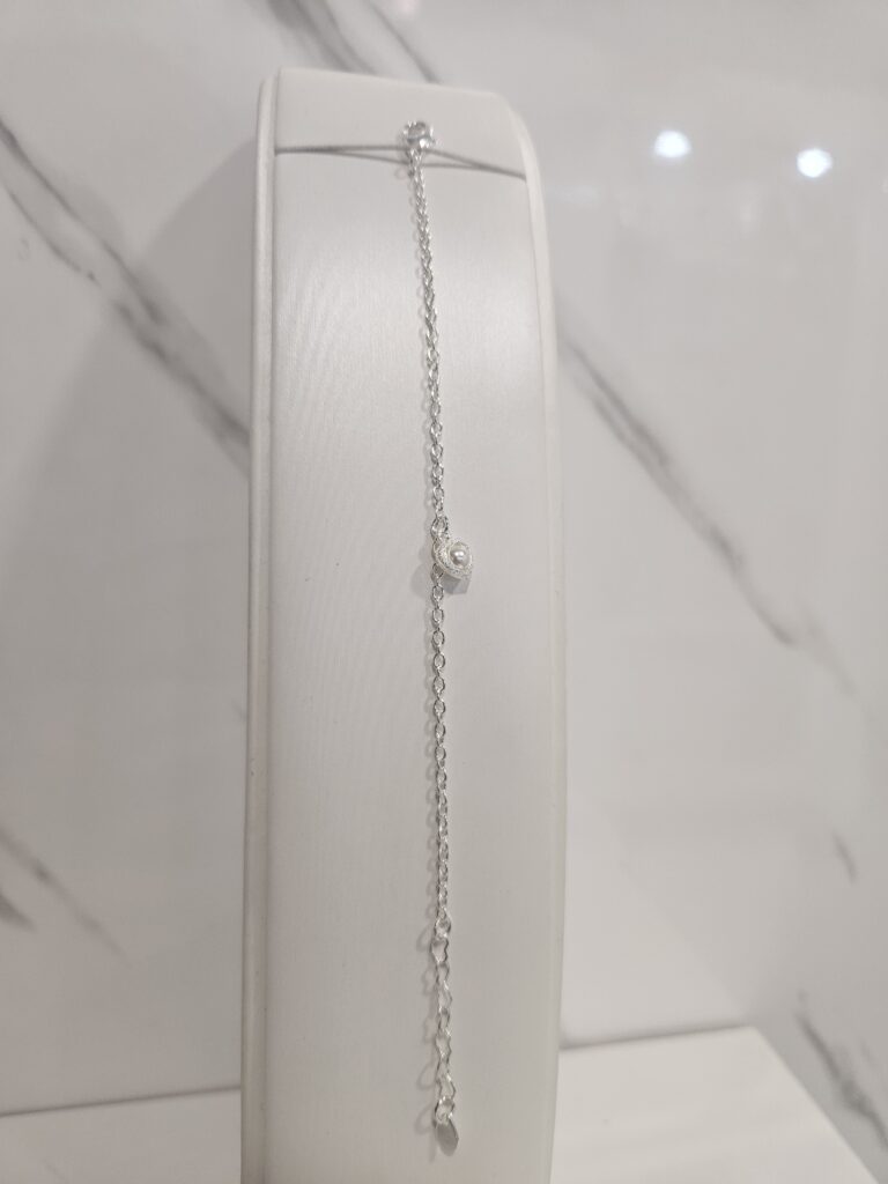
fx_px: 787
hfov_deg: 58.9
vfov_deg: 73.9
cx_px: 444
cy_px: 592
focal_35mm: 23
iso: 160
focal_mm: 5.4
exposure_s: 1/100
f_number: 1.8
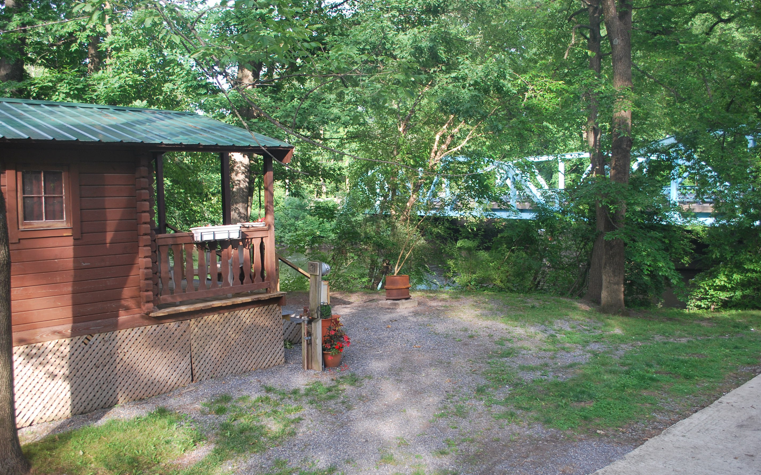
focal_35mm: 31
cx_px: 377
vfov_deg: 40.6
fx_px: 643
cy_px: 254
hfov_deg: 61.2
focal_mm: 20
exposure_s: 1/60
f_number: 4
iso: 200
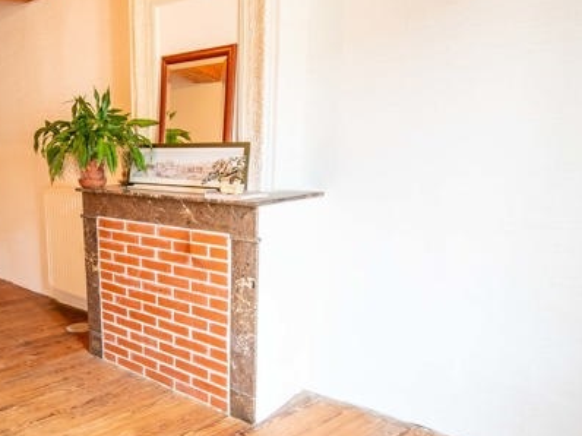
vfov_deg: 48.0
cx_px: 165
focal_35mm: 29
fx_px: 487
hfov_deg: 59.3
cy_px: 257
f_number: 4.5
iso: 1250
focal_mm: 10
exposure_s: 1/20
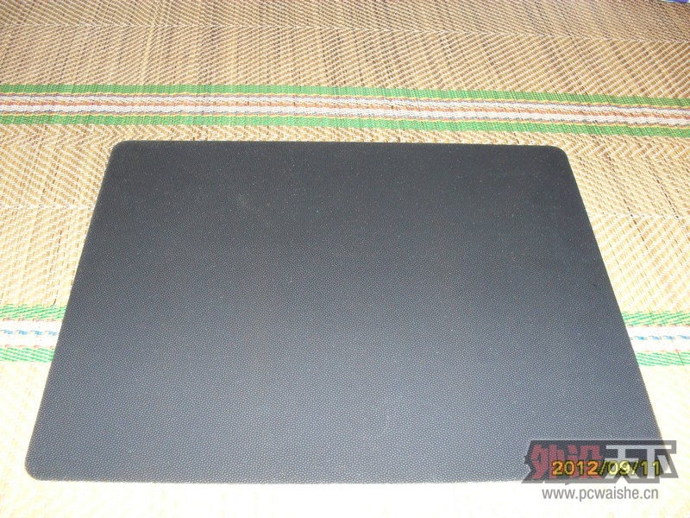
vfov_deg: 40.7
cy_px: 259
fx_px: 698
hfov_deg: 52.6
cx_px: 345
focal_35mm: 35
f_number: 3.2
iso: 200
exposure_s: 1/45
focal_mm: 6.3
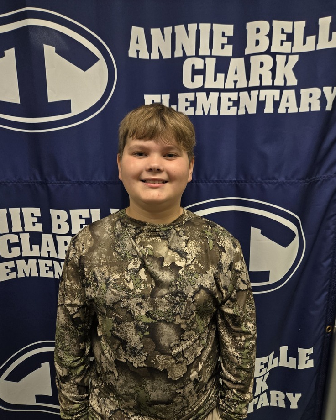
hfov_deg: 56.8
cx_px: 166
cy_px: 226
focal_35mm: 25
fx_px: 311
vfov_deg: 68.0
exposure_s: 1/120
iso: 200
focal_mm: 5.4
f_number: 1.8
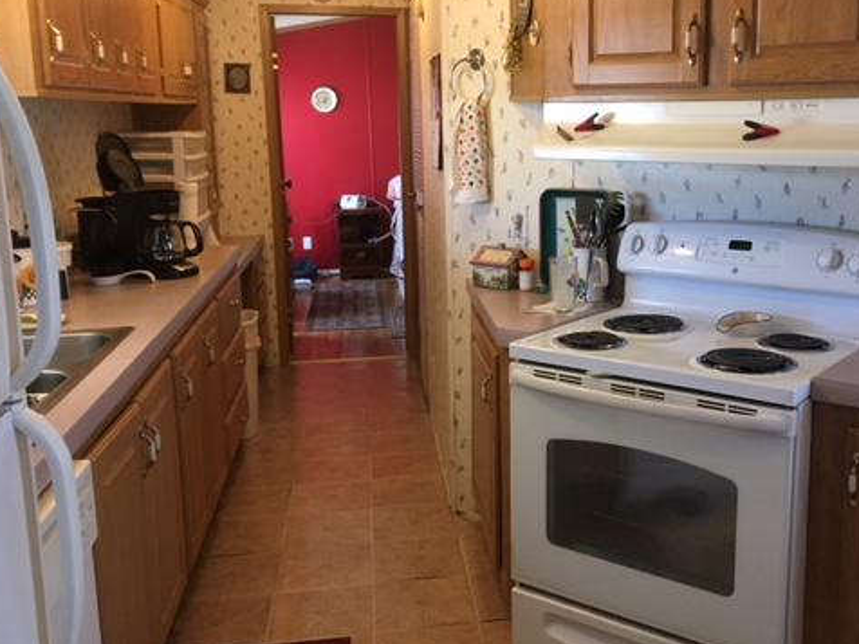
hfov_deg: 47.3
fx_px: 968
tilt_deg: -11.4
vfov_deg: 36.8
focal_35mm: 39
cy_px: 307
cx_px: 550
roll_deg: +0.9
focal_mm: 4.15
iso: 125
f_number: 2.2
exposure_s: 1/30
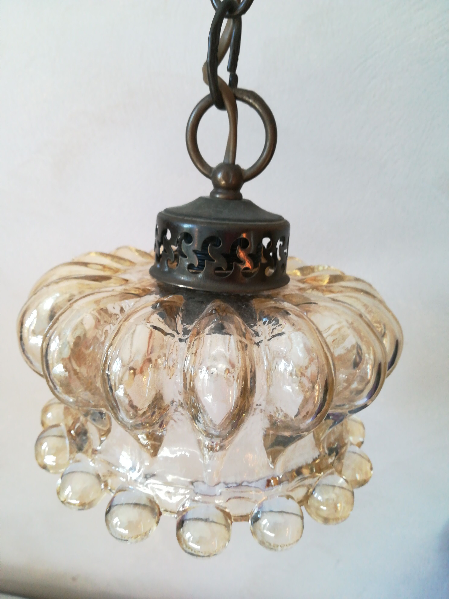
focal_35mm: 26
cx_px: 224
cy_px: 300
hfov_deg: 53.1
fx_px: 450
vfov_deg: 67.3
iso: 200
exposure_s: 1/33.3
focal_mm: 3.83
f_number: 2.2
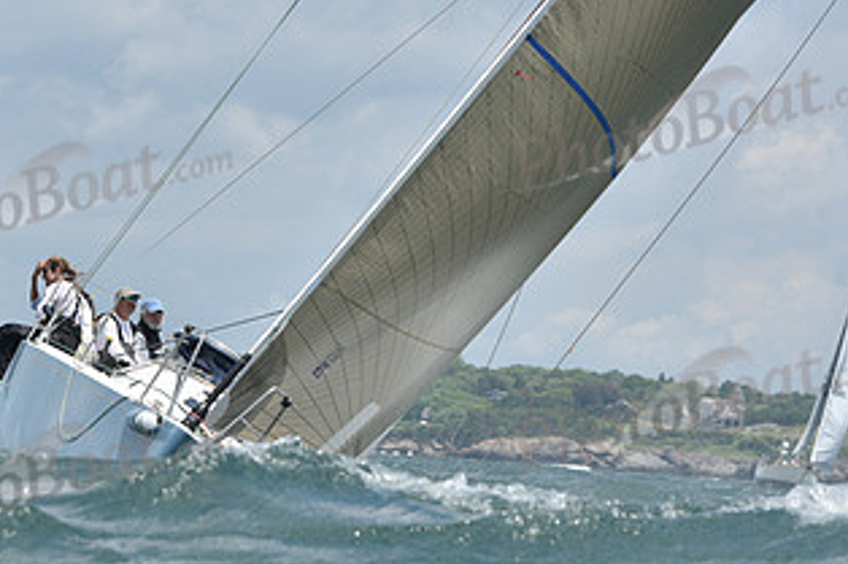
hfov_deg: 7.7
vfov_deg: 5.1
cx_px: 375
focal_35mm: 268
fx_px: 6309
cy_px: 301
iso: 250
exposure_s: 1/1250
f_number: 7.1
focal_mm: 145
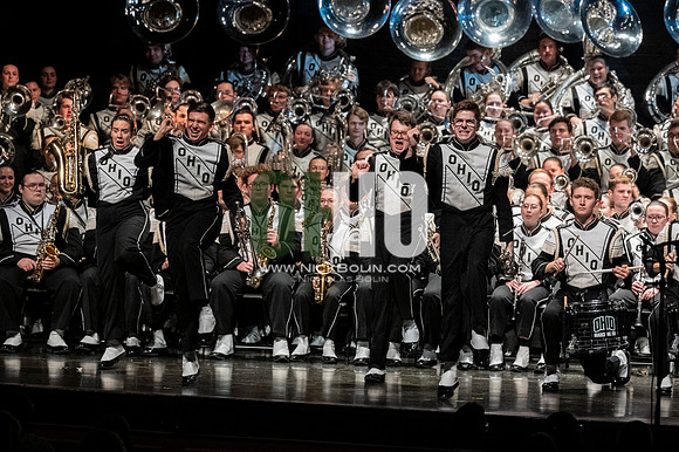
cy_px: 226
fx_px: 3958
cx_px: 340
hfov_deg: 9.8
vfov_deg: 6.5
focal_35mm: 210
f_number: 4
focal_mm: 140
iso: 4000
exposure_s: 1/500
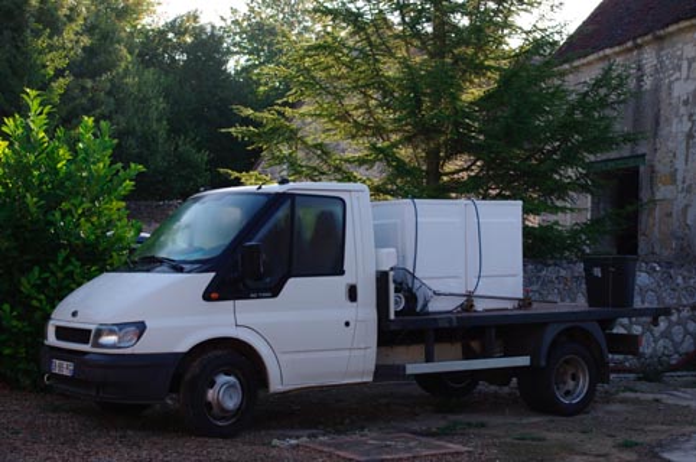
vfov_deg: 22.6
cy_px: 231
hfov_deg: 33.4
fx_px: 1158
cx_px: 348
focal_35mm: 60
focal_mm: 40
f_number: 7.1
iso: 200
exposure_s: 1/200
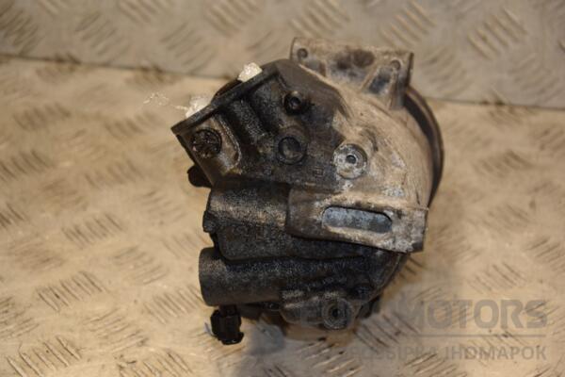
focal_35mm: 112
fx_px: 1765
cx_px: 282
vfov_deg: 12.2
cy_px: 188
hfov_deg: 18.2
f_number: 5.3
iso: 800
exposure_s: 1/160
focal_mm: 75
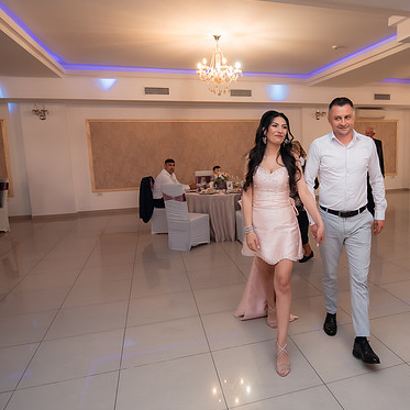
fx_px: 348
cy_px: 200
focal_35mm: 26
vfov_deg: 60.9
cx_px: 276
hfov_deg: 59.4
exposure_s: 1/200
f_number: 2.8
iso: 2000
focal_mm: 15
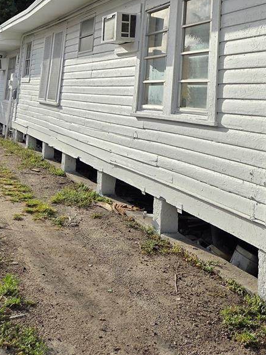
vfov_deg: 37.5
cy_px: 30
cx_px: 162
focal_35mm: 47
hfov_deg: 30.8
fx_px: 482
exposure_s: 1/5004
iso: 80
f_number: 1.8
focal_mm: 5.4
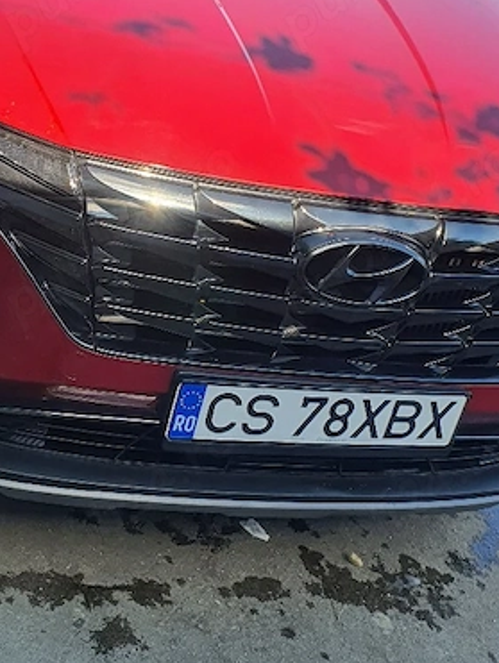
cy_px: 275
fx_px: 1074
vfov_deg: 34.2
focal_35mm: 56
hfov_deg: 26.1
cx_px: 191
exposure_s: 1/476
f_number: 2.4
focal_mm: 4.3
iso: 50
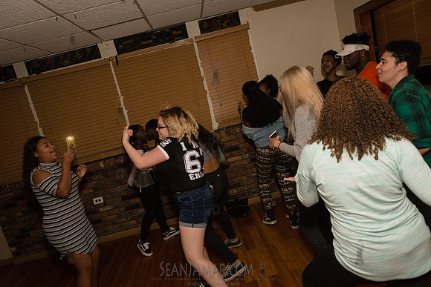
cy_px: 144
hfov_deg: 73.7
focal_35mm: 24
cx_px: 216
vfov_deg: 53.2
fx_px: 287
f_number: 4
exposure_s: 1/320
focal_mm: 24
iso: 2000
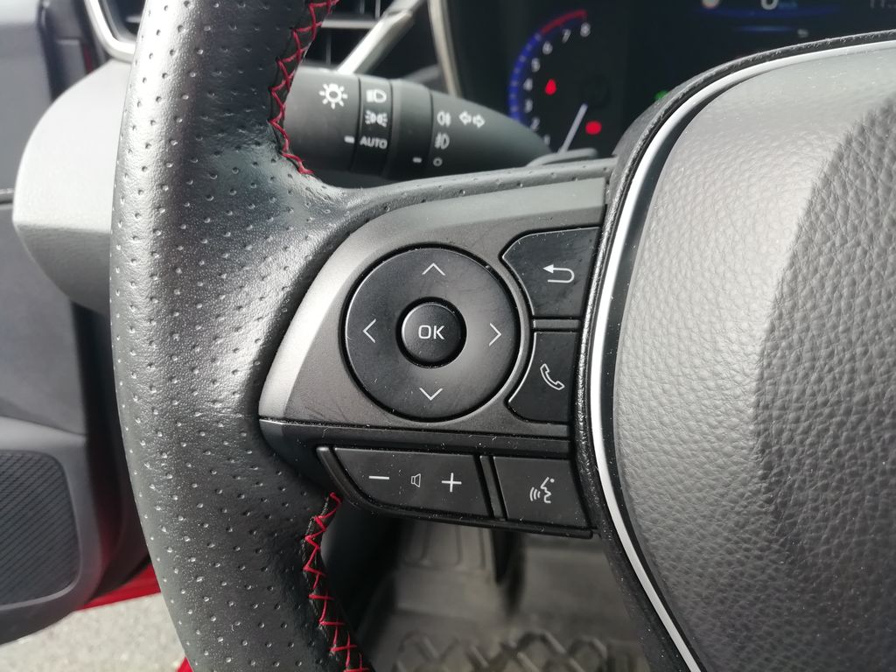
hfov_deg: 67.3
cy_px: 336
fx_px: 673
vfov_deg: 53.1
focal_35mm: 26
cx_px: 448
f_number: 2.2
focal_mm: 3.21
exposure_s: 1/60
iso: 50
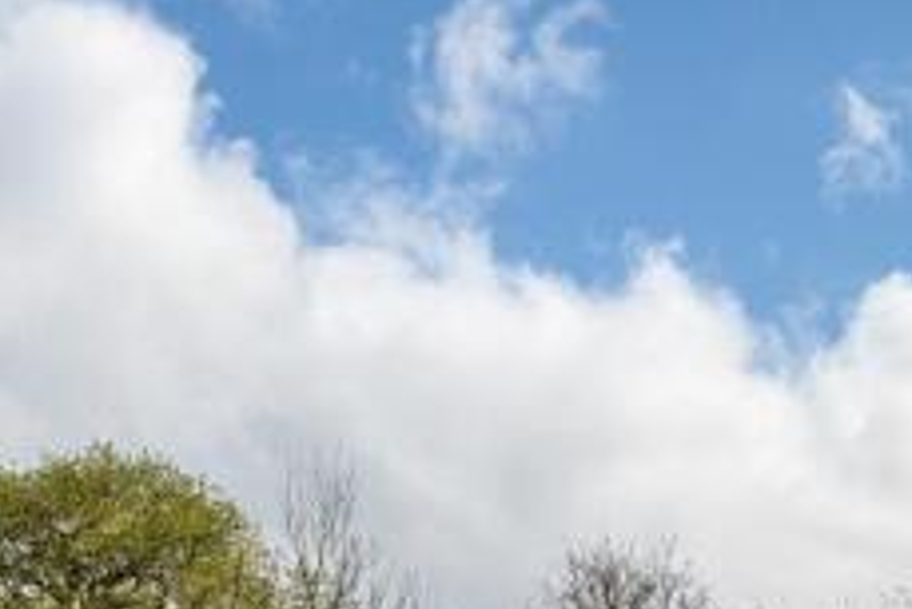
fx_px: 2611
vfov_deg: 12.7
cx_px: 783
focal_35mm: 103
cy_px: 862
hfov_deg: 19.5
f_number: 8
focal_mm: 24
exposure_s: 1/500
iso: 400
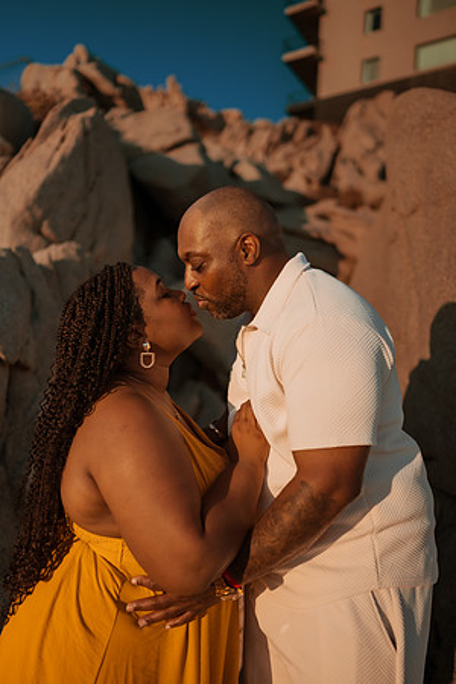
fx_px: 665
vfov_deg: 54.4
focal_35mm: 35
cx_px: 228
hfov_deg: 37.9
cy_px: 342
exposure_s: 1/8000
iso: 100
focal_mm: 35
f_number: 1.8
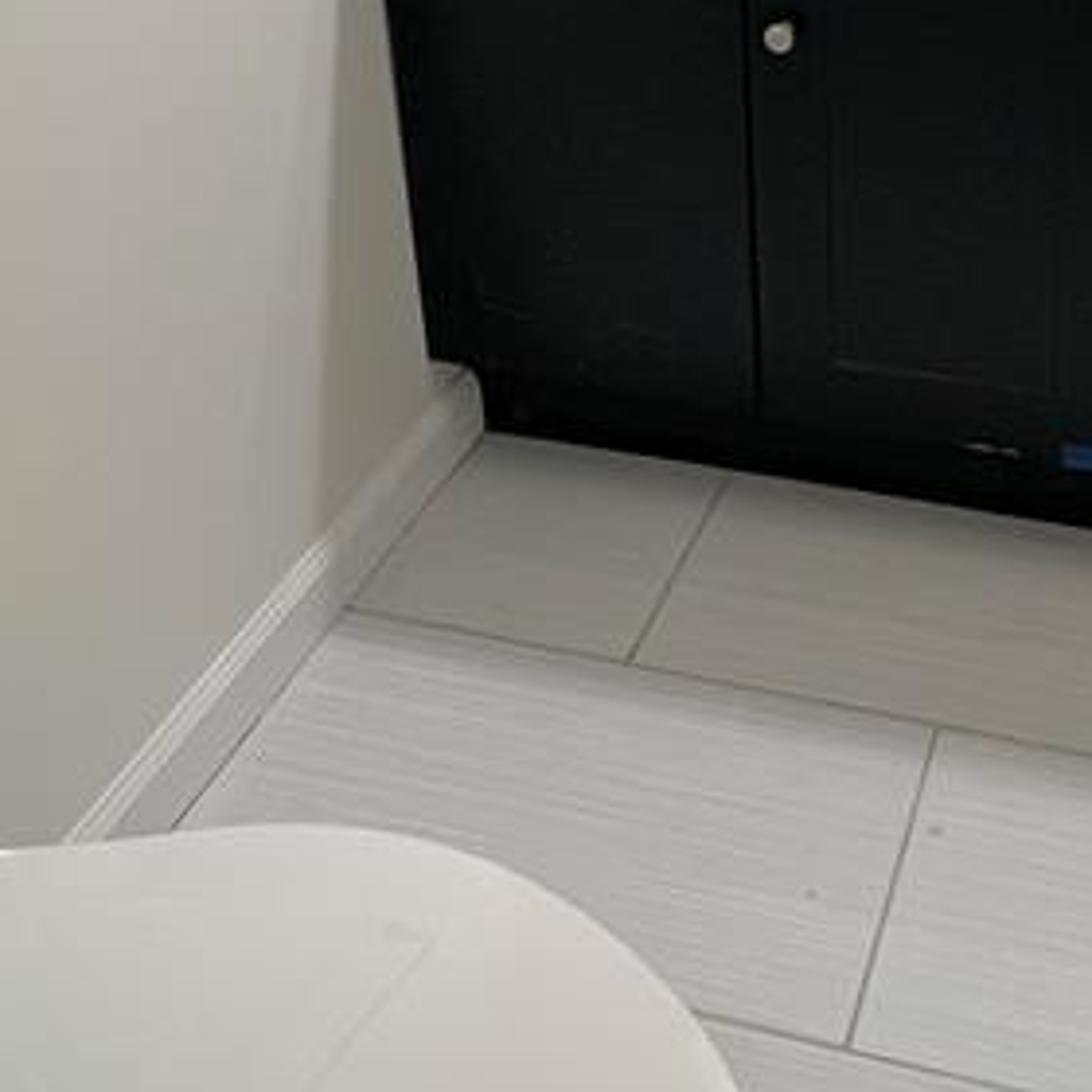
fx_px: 1499
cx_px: 920
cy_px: -82
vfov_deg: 34.9
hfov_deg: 38.1
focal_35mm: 42
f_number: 1.8
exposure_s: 1/60
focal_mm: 1.57
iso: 250
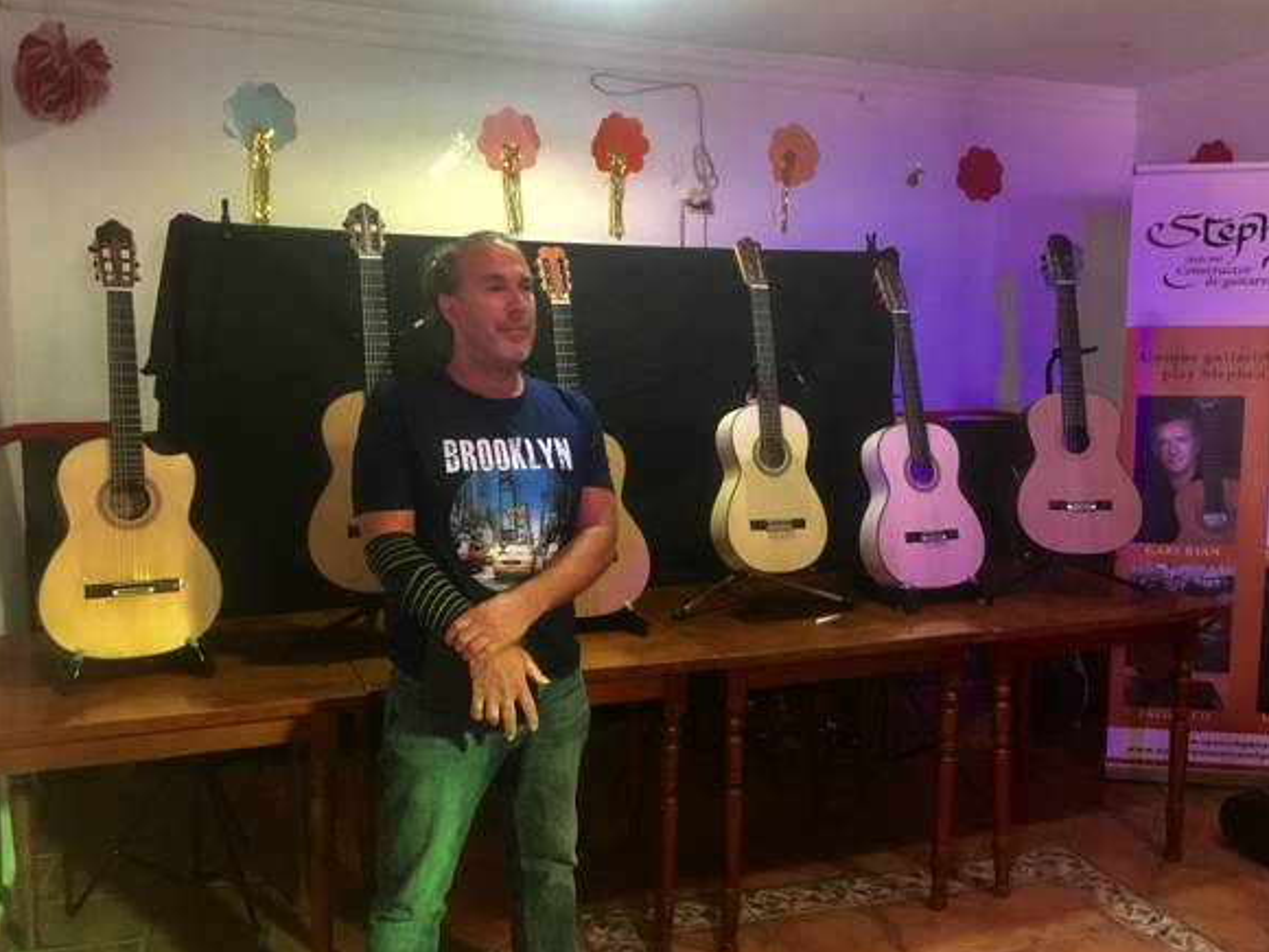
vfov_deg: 46.8
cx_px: 634
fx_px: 1100
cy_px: 471
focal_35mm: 30
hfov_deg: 60.0
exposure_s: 1/25
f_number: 2.2
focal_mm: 4.15
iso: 200
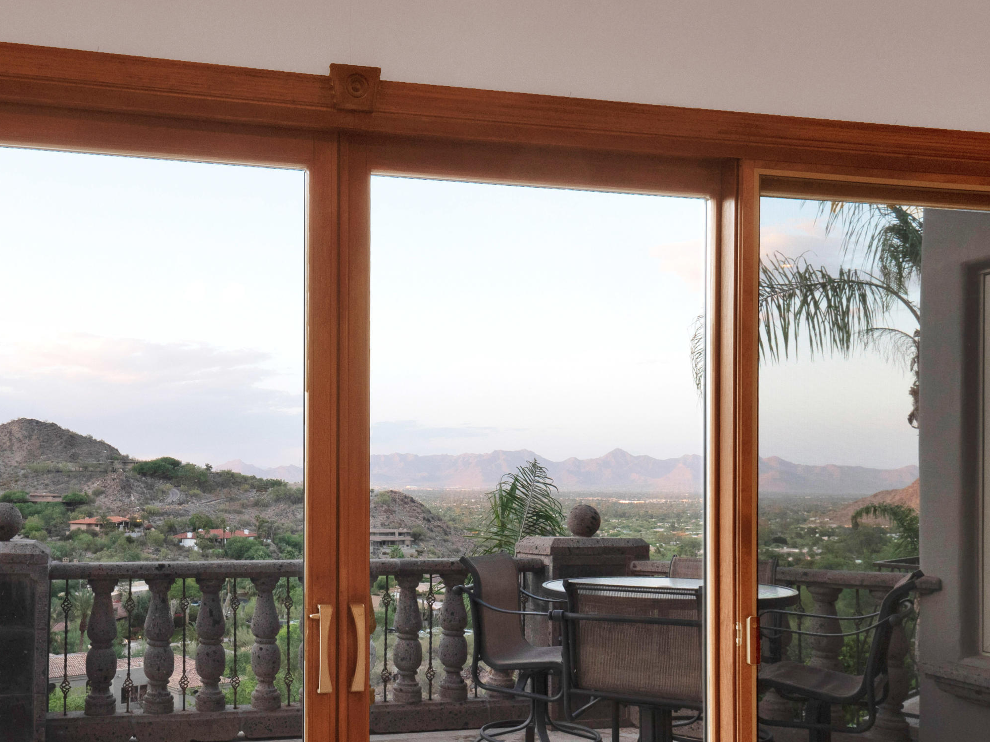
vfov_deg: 41.9
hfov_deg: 53.6
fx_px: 944
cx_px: 288
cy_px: 538
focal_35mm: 33
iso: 400
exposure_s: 1/8
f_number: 6.3
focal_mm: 11
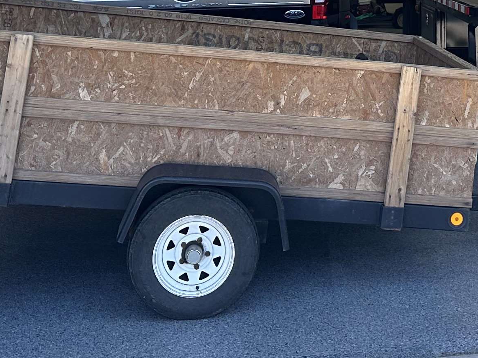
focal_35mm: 83
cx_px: 452
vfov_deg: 16.3
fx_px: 1146
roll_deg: +0.2
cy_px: -169
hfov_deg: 22.8
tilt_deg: +3.1
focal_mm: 6.86
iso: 80
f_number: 1.78
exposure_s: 1/422
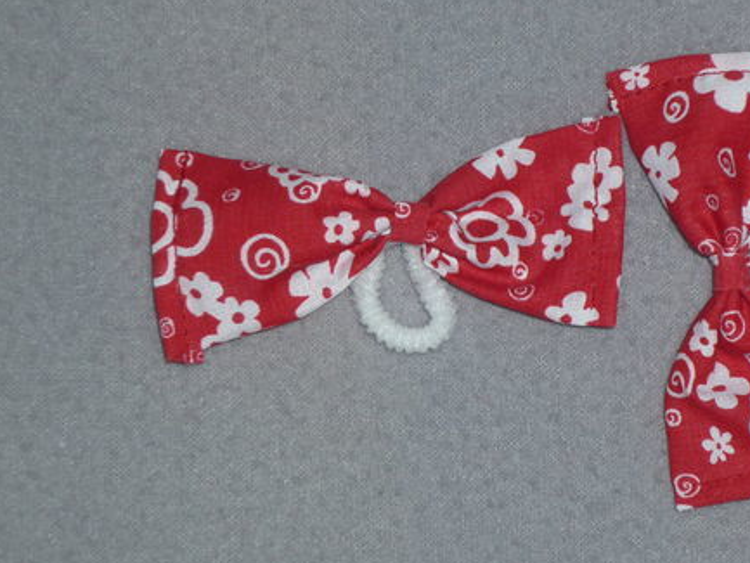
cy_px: 243
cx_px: 520
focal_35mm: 158
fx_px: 3424
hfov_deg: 12.5
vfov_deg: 9.4
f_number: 5.1
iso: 100
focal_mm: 17.7
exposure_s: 1/125
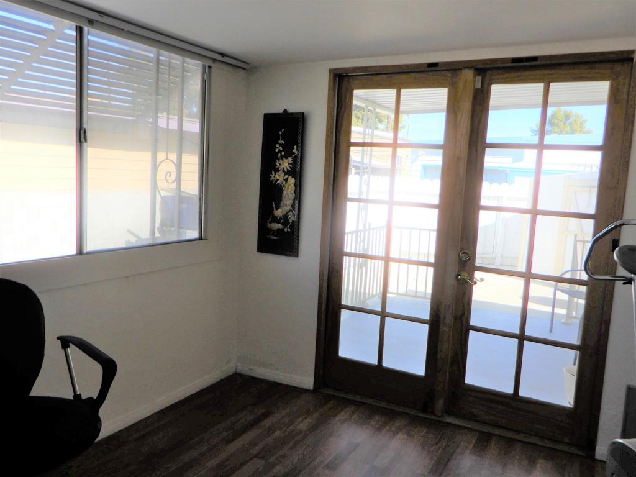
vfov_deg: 46.8
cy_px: 238
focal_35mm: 30
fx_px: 551
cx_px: 318
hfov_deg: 60.0
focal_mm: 5.4
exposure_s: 1/500
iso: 80
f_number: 3.5
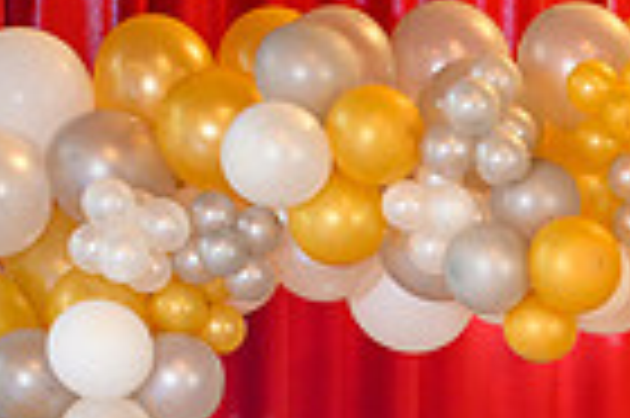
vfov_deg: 8.6
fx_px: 2657
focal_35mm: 152
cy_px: 791
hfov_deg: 12.7
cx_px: 979
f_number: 3.5
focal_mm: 35
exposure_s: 1/100
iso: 1250
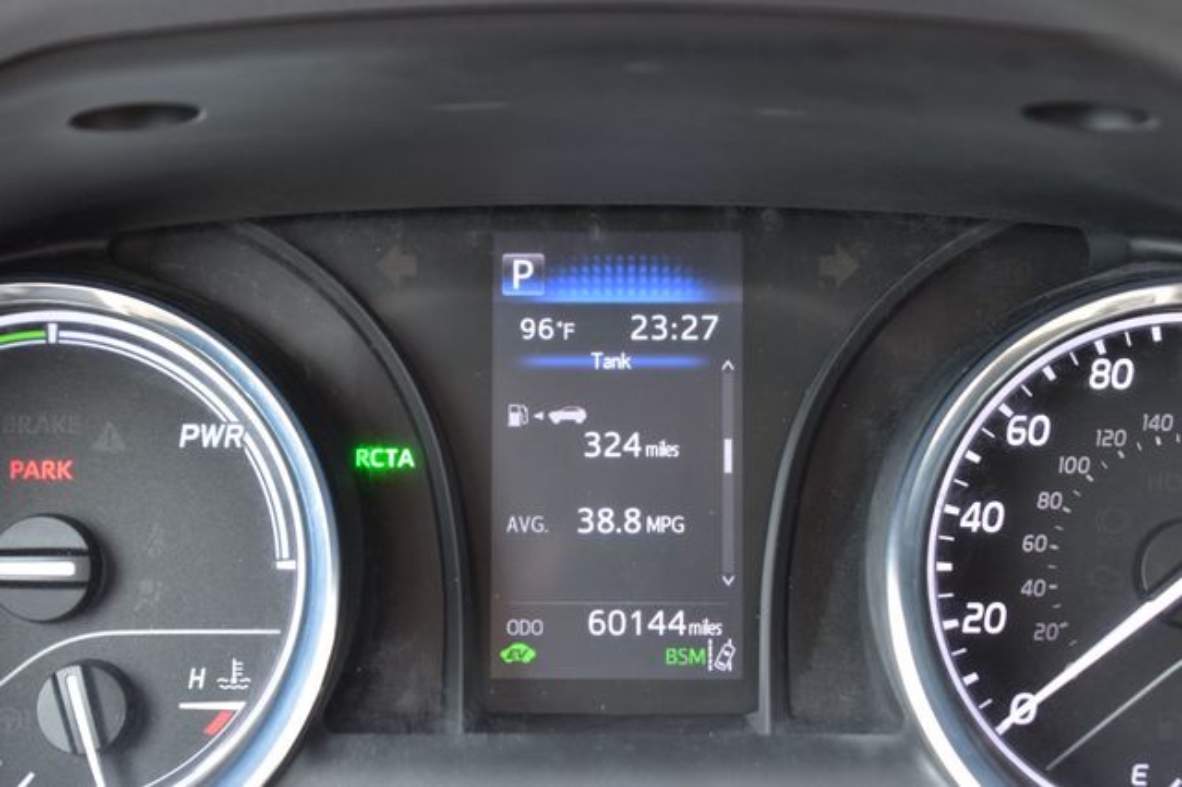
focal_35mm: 82
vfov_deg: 16.5
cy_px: 394
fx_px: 2707
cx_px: 591
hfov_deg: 24.6
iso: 400
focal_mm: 55
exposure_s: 1/20
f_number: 6.3
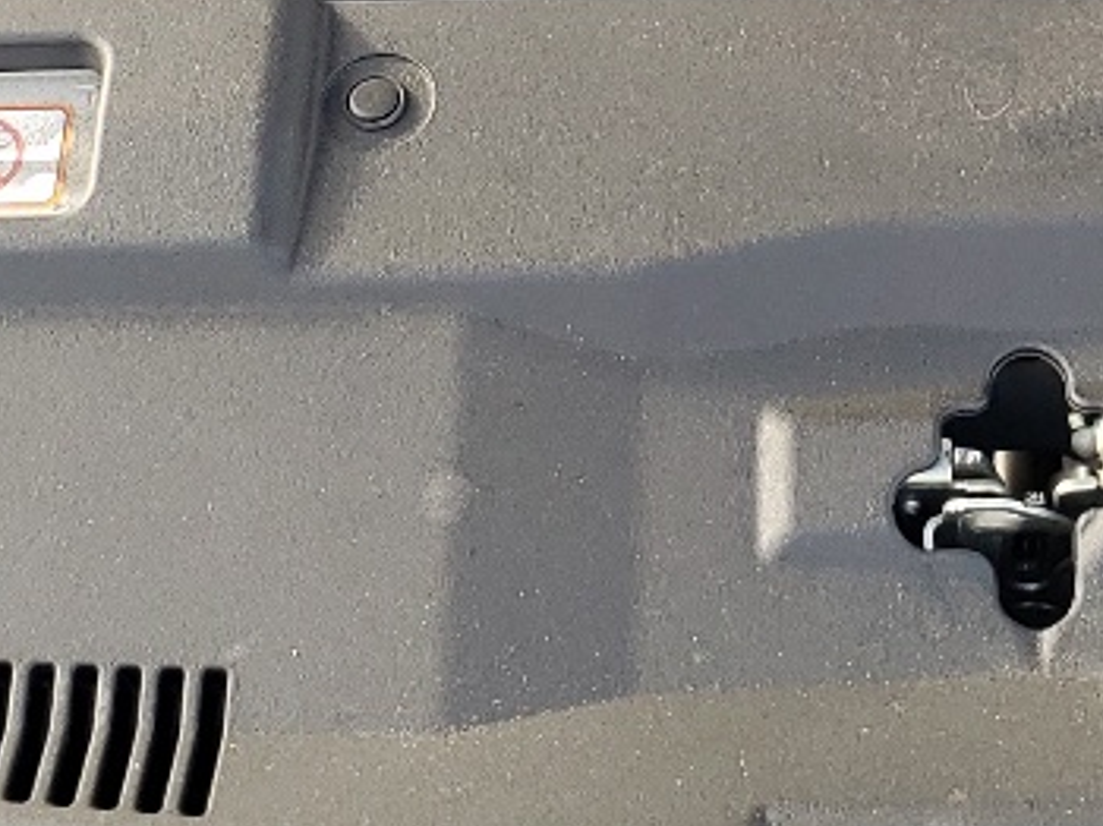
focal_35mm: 119
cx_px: 1018
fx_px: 3789
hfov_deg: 16.3
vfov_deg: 11.6
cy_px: -646
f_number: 1.5
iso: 50
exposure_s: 1/200
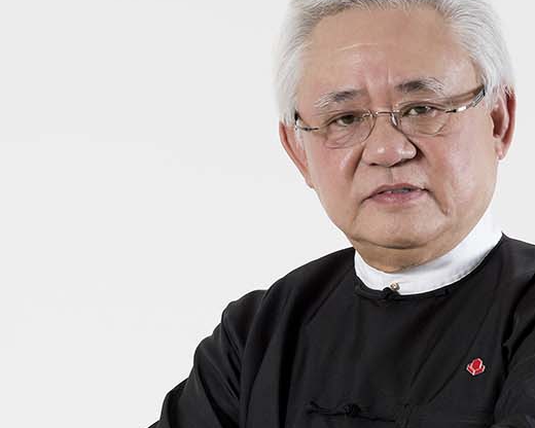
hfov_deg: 12.7
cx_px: 402
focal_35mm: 151
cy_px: 530
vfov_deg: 10.1
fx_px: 2391
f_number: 11
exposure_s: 1/100
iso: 800
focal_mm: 58
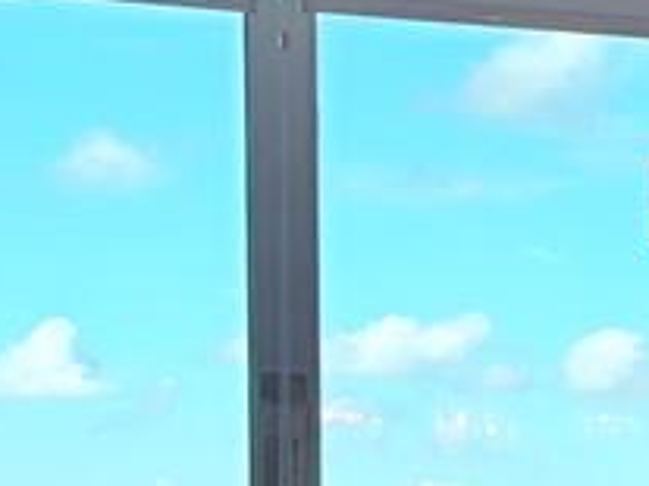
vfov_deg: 7.3
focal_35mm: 201
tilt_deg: -2.2
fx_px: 3766
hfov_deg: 8.2
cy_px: 740
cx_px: 2038
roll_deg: -0.8
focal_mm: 5.96
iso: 64
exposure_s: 1/660
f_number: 1.6
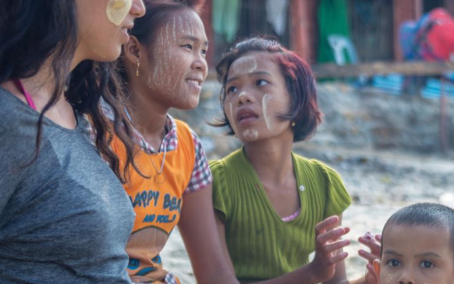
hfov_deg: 15.7
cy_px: 214
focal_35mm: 132
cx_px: 382
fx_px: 1633
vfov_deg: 9.9
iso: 100
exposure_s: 1/640
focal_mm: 48
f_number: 2.8
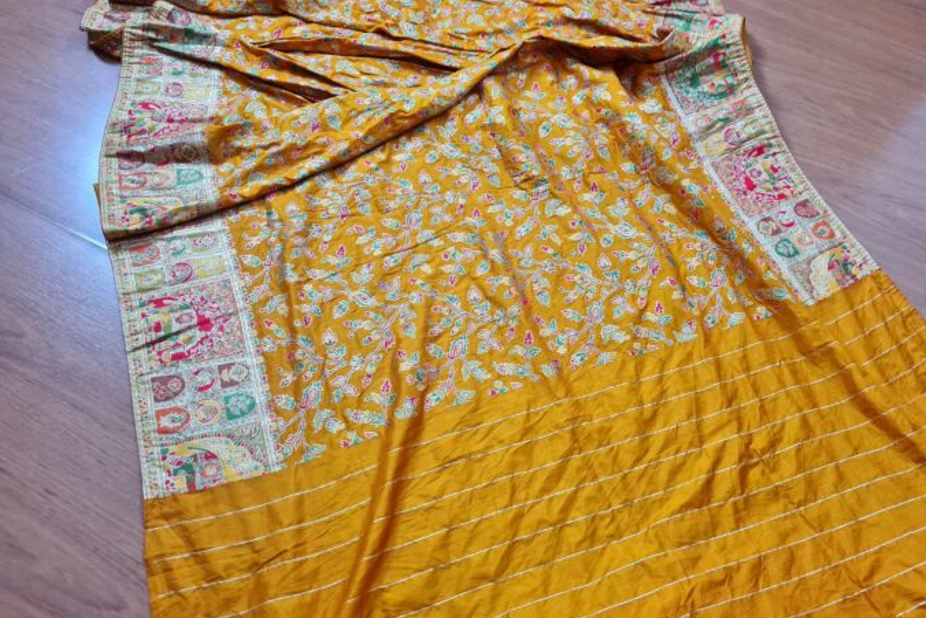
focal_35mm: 28
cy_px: 293
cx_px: 475
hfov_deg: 65.5
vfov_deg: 46.4
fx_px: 720
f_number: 1.8
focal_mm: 5.4
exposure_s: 1/60
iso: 250
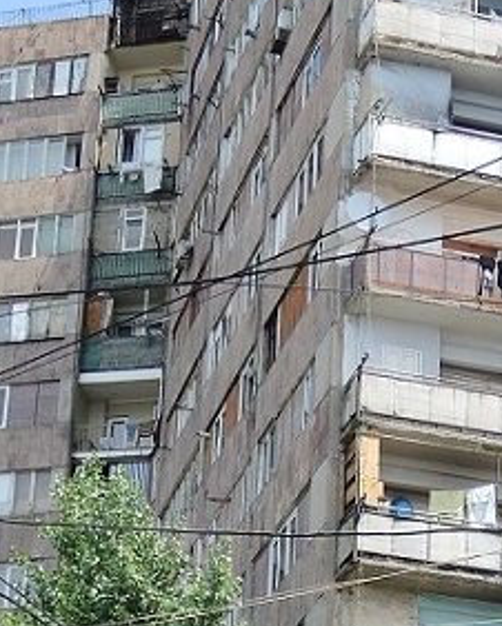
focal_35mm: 114
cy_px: 597
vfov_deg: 16.6
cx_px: 298
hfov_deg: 13.5
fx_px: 2115
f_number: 2
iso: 80
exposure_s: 1/1250
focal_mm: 6
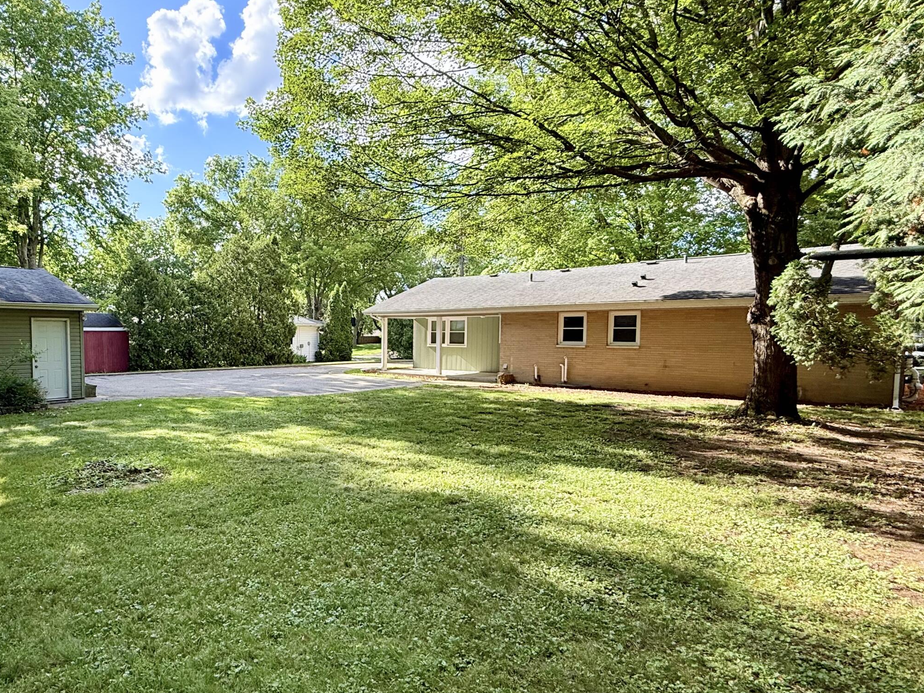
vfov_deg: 63.4
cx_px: 329
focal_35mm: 21
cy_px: 369
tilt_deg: -3.3
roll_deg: +0.3
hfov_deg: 77.1
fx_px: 561
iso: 64
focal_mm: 2.22
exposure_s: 1/388
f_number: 2.2
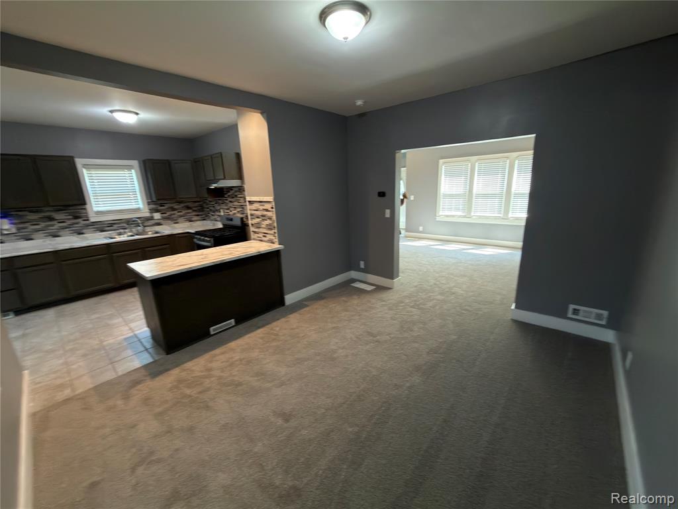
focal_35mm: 14
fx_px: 274
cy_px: 254
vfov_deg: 85.7
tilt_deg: -14.0
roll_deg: +2.5
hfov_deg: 102.1
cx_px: 339
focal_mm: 2.22
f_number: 2.2
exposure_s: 1/30
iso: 64
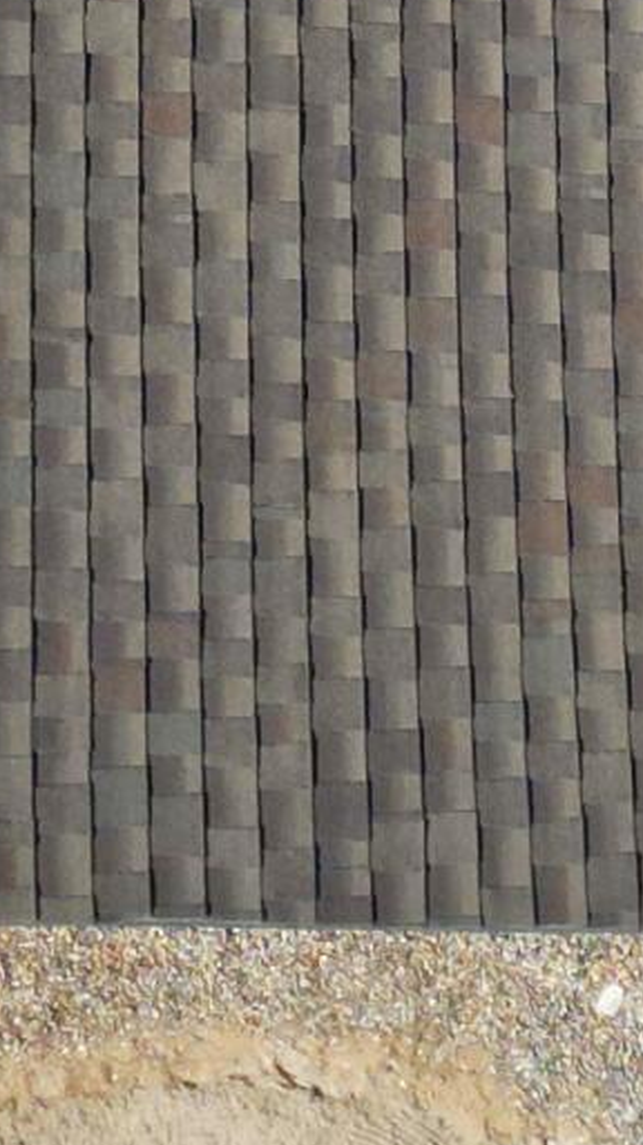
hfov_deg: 7.9
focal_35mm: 153
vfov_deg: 13.8
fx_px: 4644
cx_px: 2
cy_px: -58
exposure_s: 1/4000
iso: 160
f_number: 1.7
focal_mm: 6.72
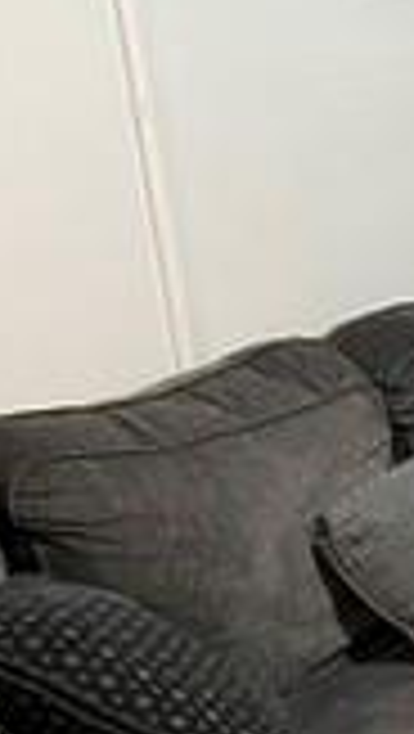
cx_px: 1274
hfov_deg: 8.8
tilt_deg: -15.8
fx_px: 2161
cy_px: 477
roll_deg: +2.0
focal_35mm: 111
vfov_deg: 19.2
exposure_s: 1/60
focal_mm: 5.1
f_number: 1.6
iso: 400
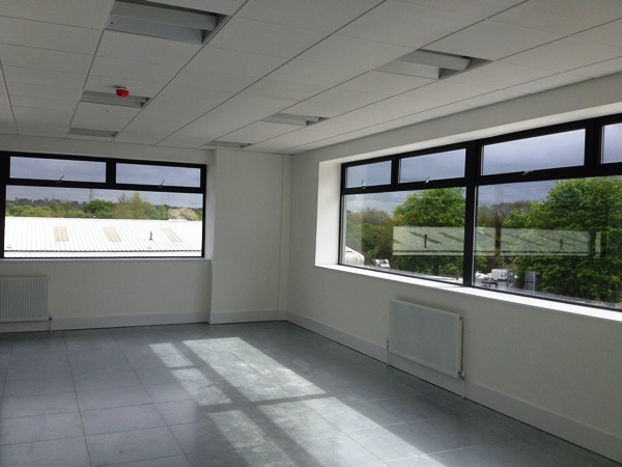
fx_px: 629
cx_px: 311
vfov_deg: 40.7
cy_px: 234
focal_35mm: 35
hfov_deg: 52.6
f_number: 2.4
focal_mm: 4.28
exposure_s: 1/409
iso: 50
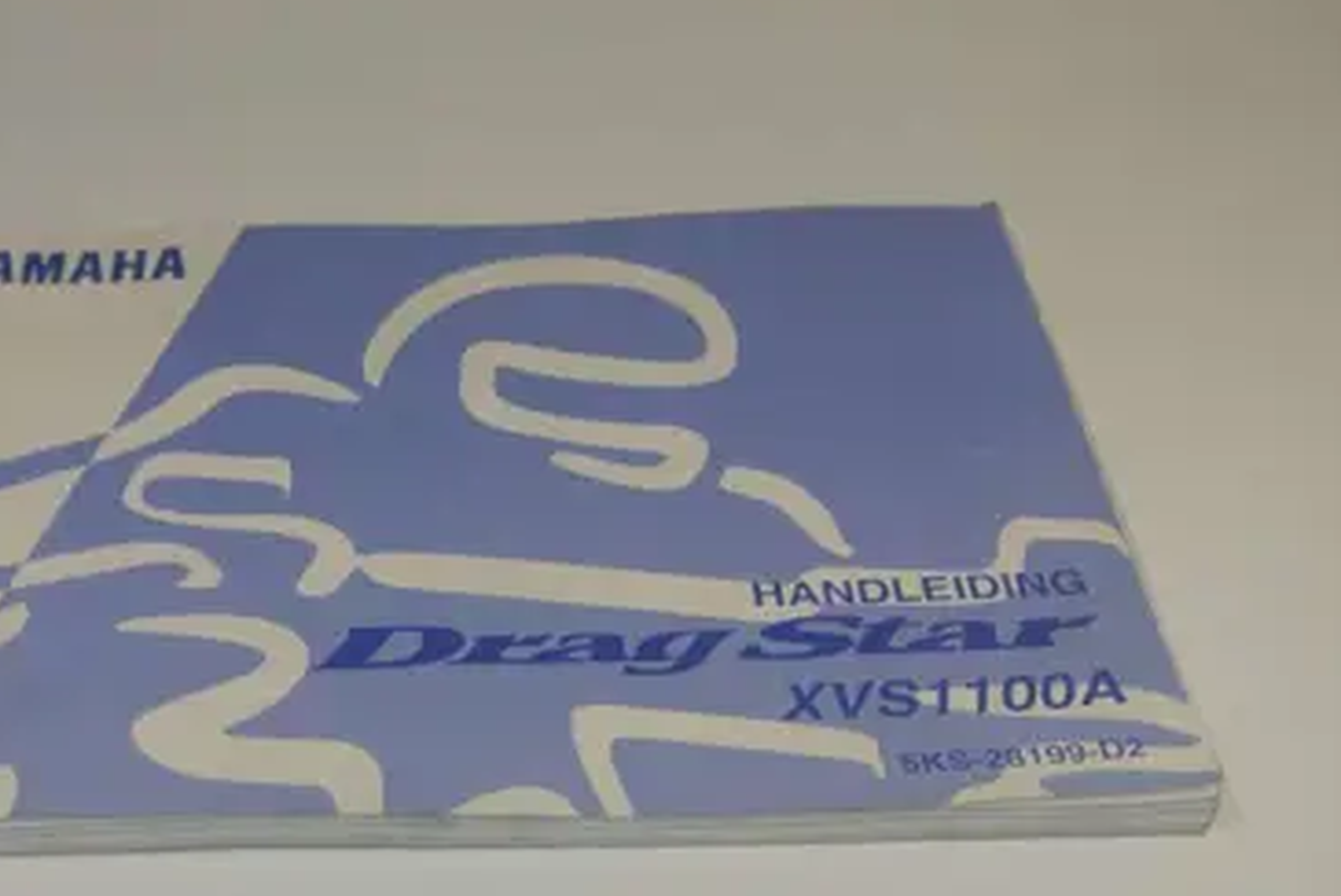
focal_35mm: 59
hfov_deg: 33.5
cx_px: 411
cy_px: 632
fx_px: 2199
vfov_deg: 22.9
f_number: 4.5
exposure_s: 1/60
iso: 200
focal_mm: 15.1
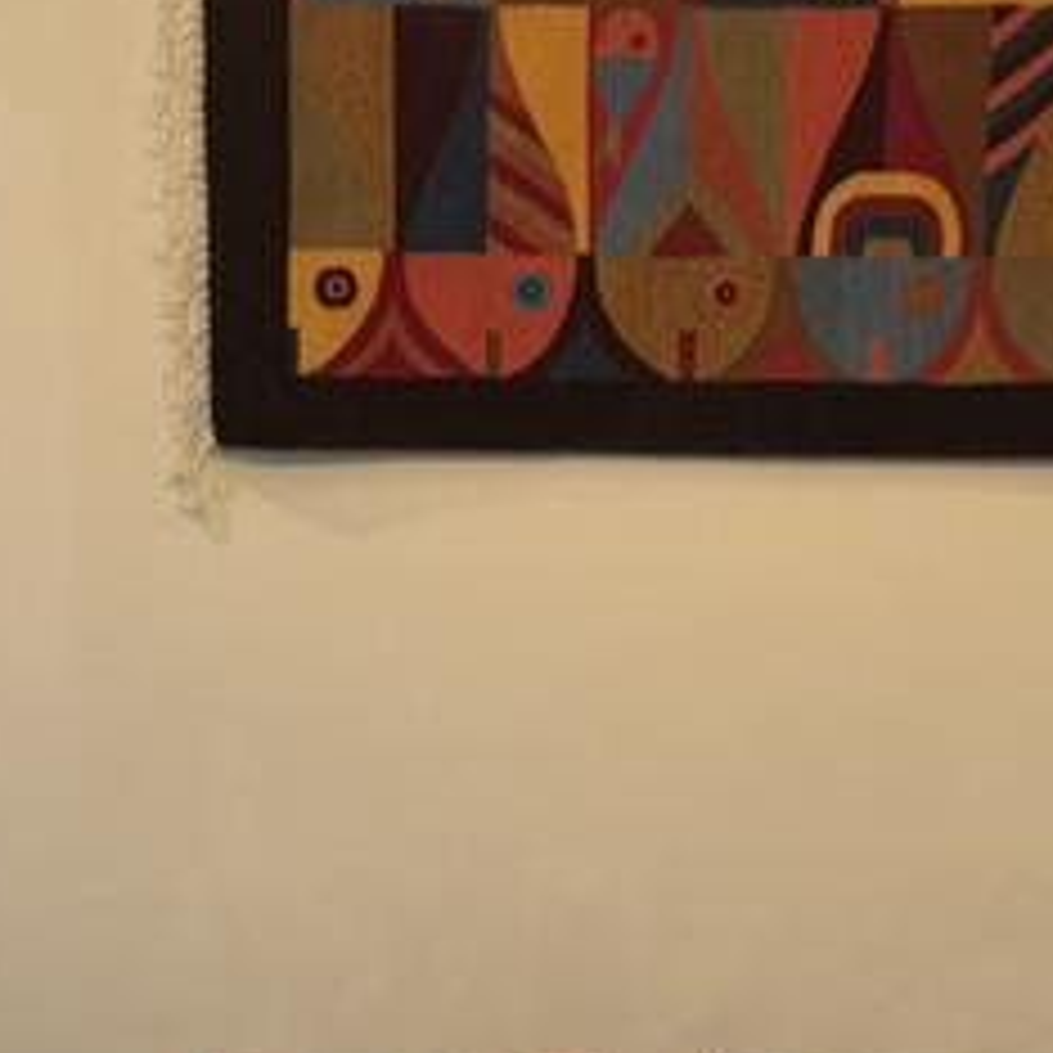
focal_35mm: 93
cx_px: 513
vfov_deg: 18.4
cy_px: 904
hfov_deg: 18.7
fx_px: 3201
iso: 125
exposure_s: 1/60
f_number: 1.78
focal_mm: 6.76
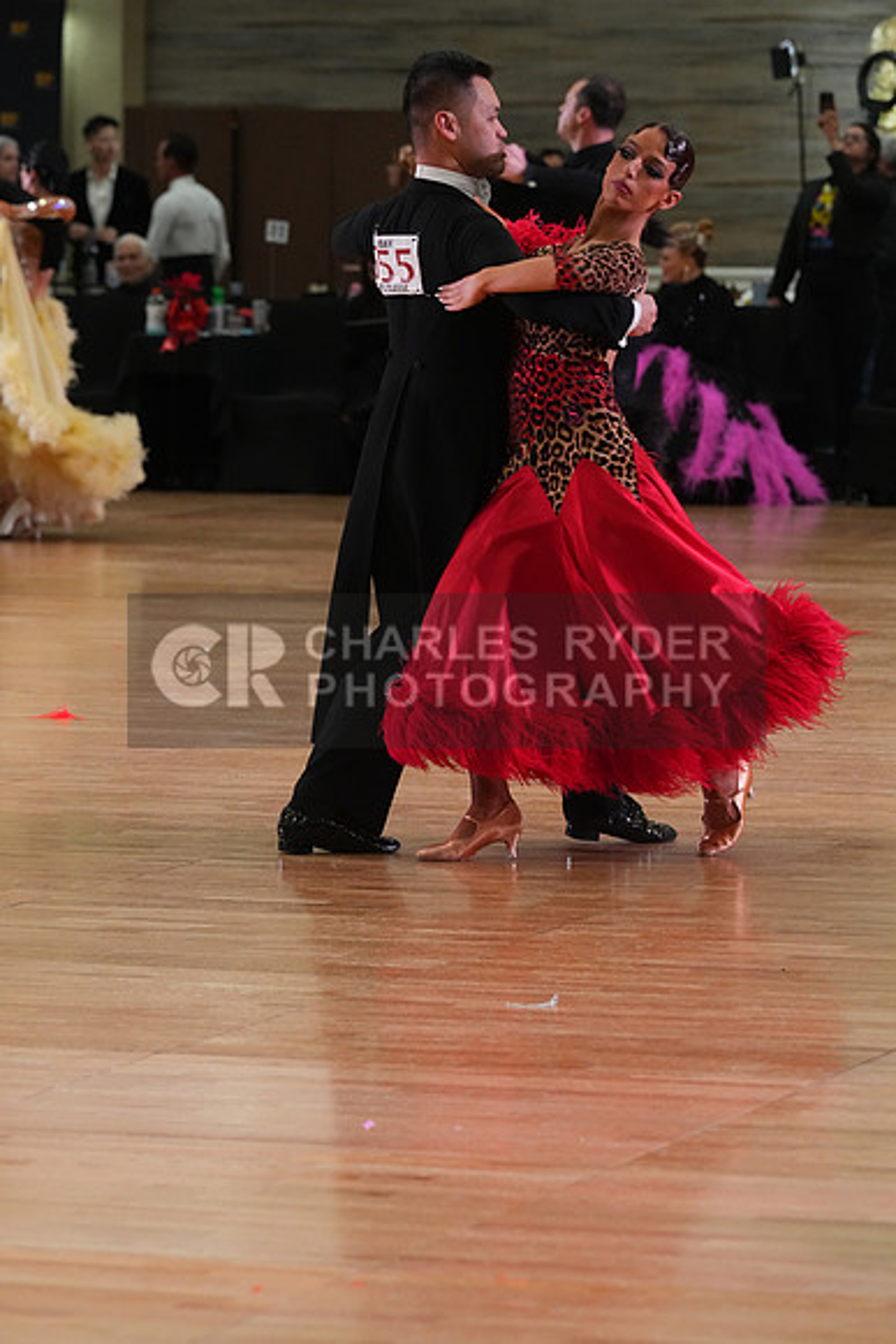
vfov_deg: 10.3
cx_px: 448
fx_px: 7462
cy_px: 672
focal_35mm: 200
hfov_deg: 6.9
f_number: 7.1
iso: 4000
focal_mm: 200
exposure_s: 1/200
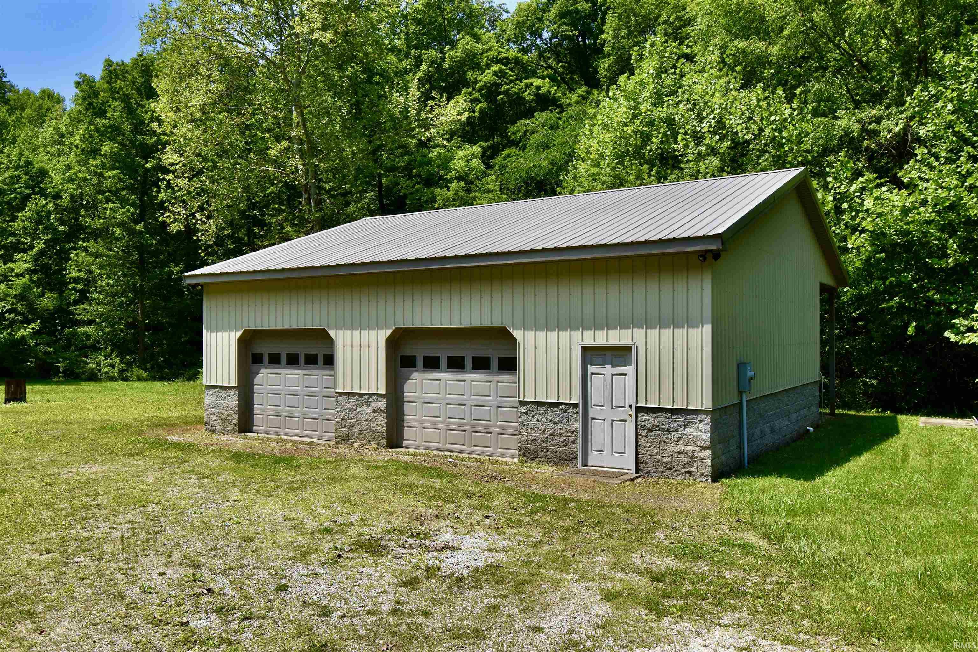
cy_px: 326
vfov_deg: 45.7
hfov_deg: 64.6
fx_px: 774
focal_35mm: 28
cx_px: 489
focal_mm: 19
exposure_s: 1/400
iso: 200
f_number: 10
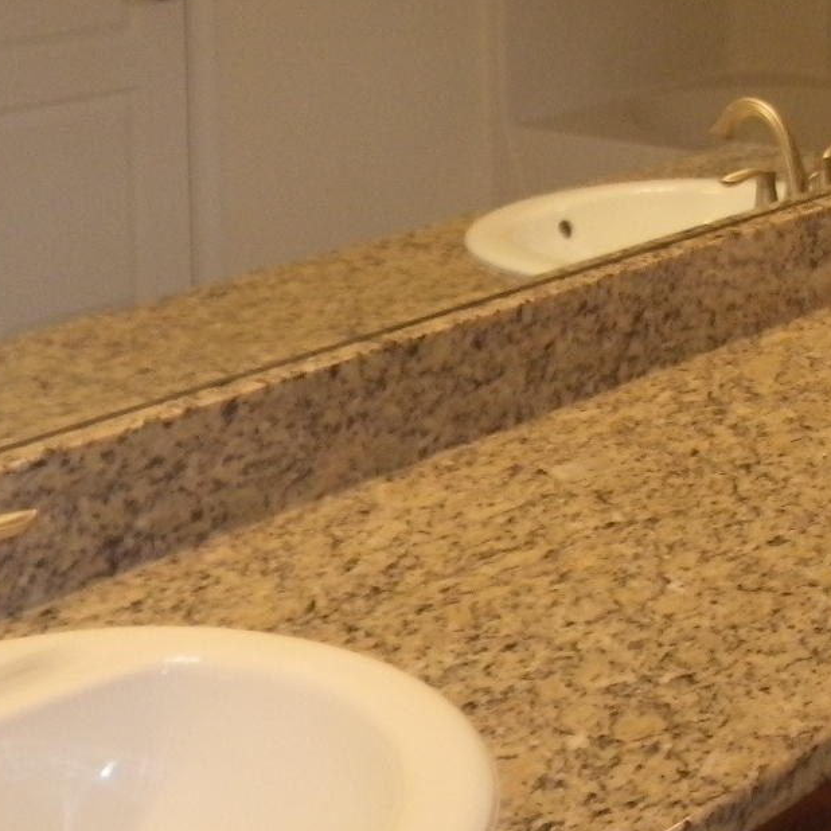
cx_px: 780
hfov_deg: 20.6
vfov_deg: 19.9
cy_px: -145
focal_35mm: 82
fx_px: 2227
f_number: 3.5
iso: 200
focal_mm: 5
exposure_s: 1/50
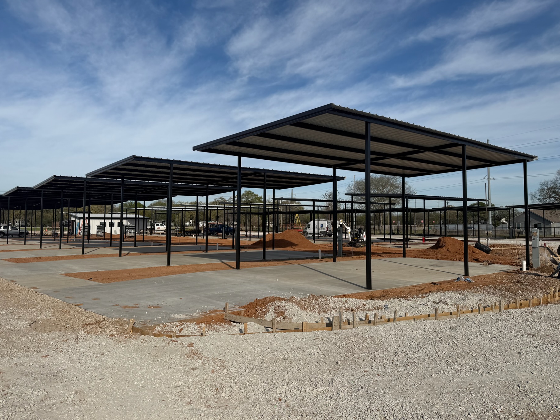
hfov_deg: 65.2
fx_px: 437
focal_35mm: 27
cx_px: 254
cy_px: 194
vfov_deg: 51.3
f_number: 1.78
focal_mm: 6.76
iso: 80
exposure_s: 1/8130
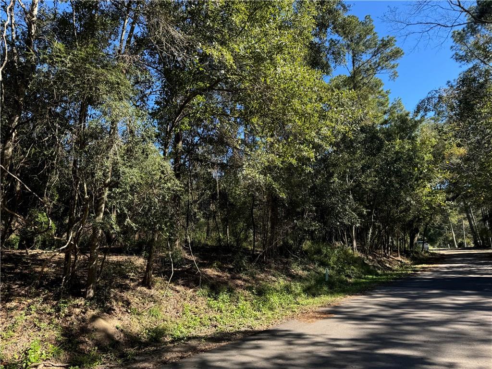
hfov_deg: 71.6
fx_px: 341
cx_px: 246
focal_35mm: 24
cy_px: 184
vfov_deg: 56.8
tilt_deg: +11.9
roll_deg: +0.8
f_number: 1.78
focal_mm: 6.76
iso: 80
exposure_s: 1/1026
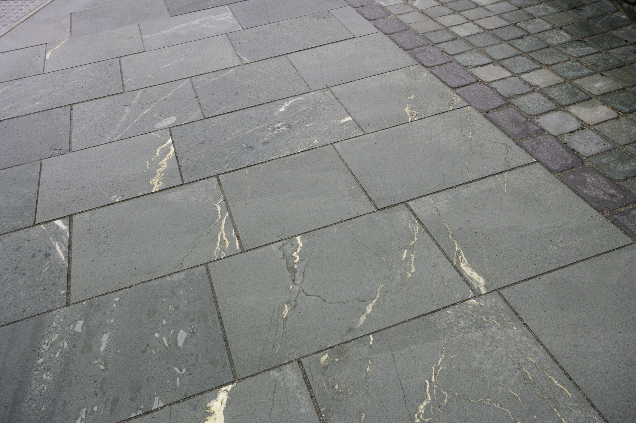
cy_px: 212
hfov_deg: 62.0
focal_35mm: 30
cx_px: 318
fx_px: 529
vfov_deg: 43.5
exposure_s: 1/60
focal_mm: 20
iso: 400
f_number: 16
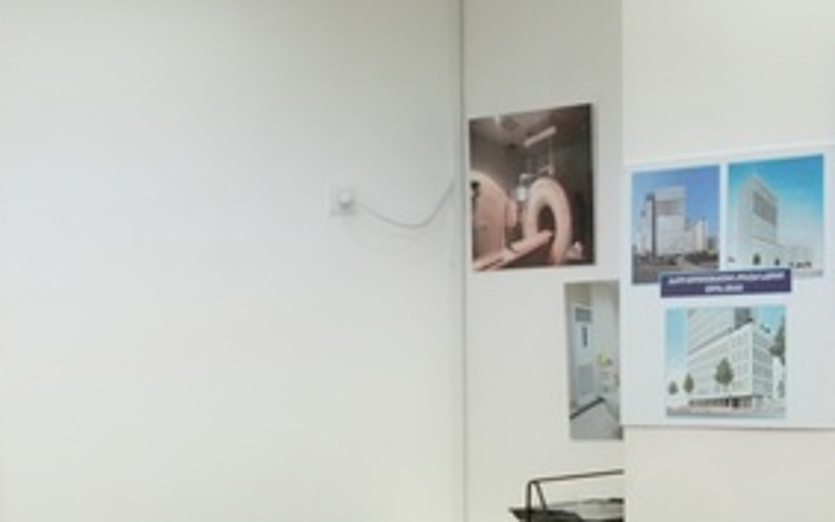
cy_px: 774
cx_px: 221
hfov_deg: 14.3
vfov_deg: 8.8
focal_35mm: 146
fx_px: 3323
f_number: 2.8
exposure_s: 1/320
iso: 8000
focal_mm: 50.7
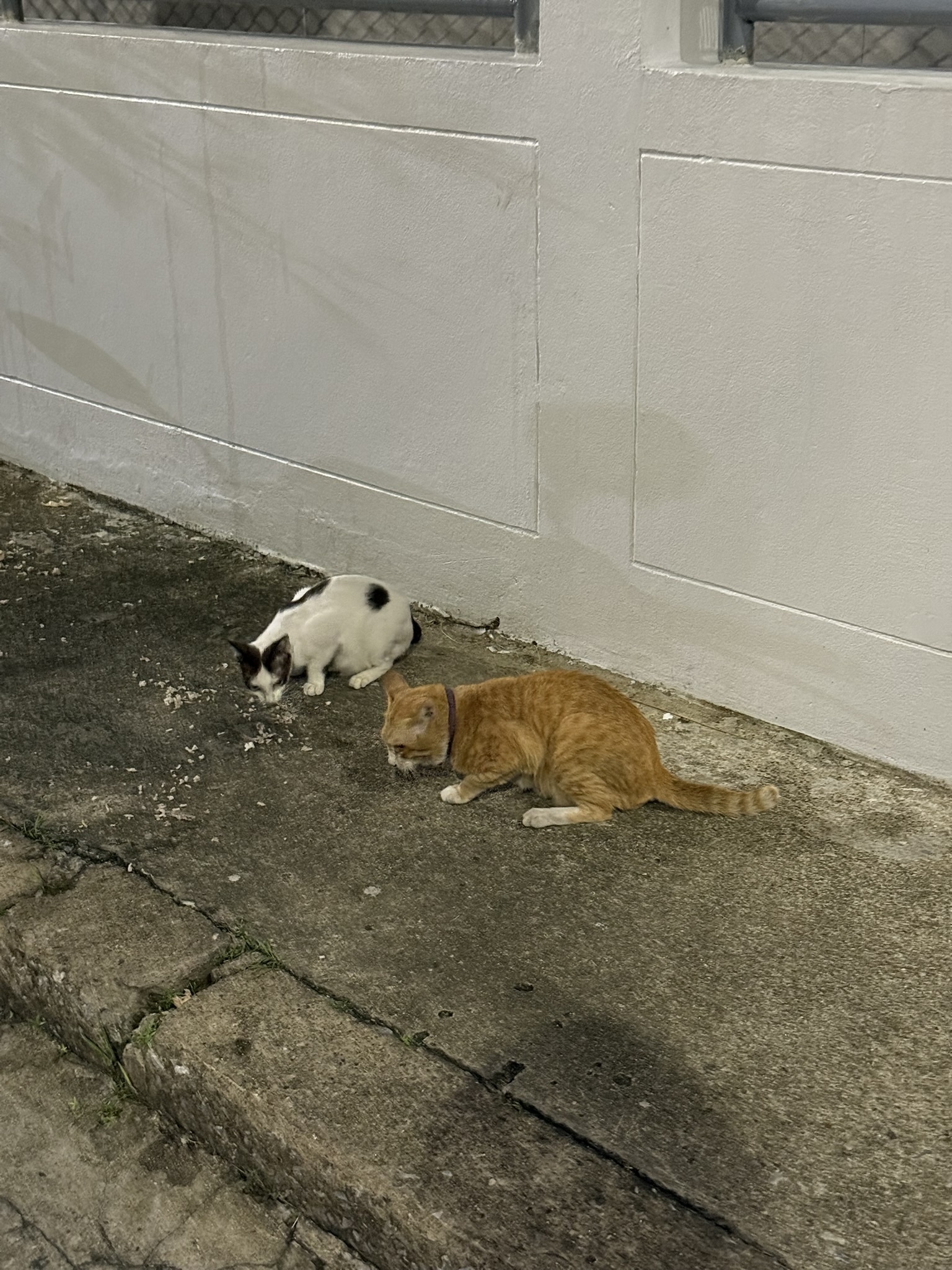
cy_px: 635
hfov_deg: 30.3
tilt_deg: -22.2
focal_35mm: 48
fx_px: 1760
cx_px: 476
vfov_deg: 39.7
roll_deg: +0.4
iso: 640
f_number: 1.78
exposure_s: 1/25
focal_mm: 6.76
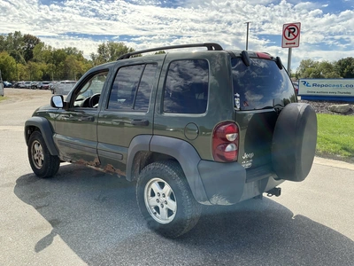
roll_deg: -1.0
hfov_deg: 63.4
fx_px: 286
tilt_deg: -6.5
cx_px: 177
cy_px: 133
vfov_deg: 49.7
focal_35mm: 28
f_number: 1.8
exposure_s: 1/1098
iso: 25
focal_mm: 3
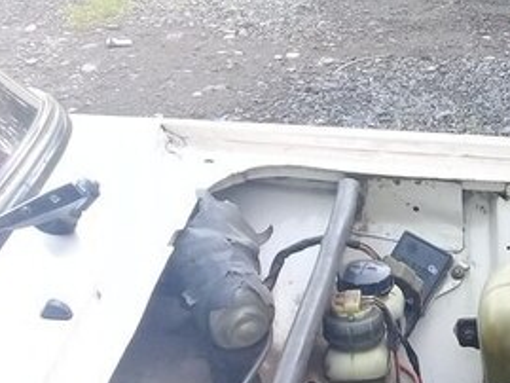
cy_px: 450
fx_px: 1120
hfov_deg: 24.1
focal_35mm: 76
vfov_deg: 18.5
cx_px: 548
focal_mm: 3.3
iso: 64
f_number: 2.2
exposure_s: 1/100
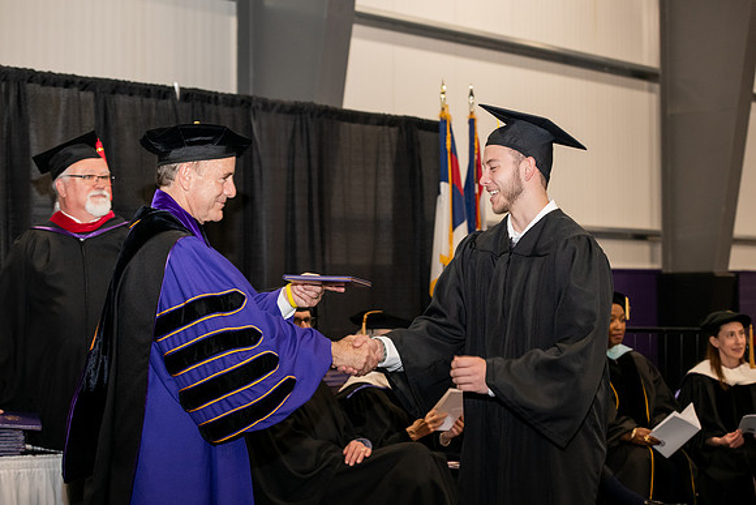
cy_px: 252
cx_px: 378
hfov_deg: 28.8
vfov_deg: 19.5
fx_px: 1470
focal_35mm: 70
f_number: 5
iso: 2000
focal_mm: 70
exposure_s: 1/200
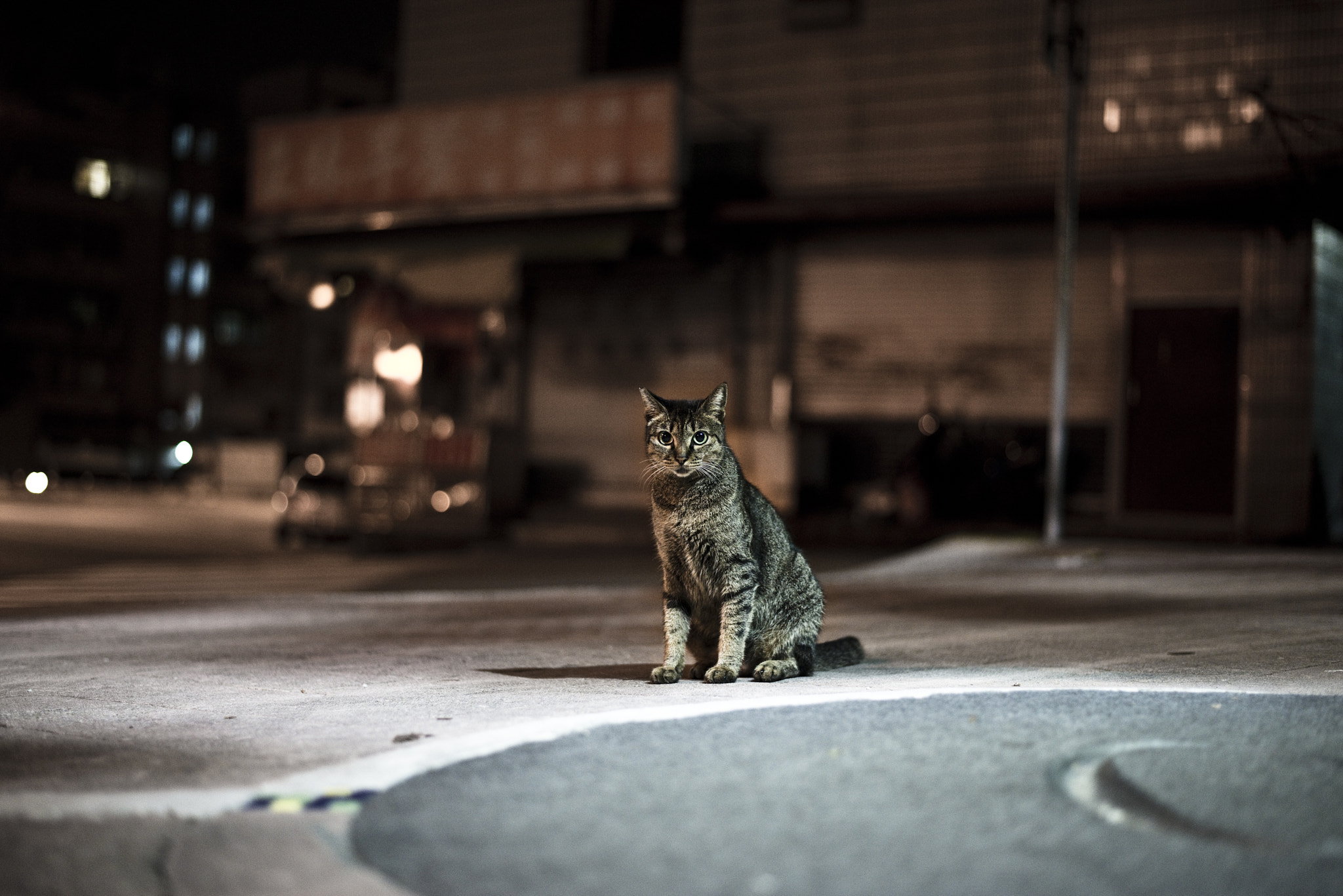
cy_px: 448
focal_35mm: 50
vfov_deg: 27.0
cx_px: 672
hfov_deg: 39.6
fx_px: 1866
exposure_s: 1/60
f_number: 1.8
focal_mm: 50
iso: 2800
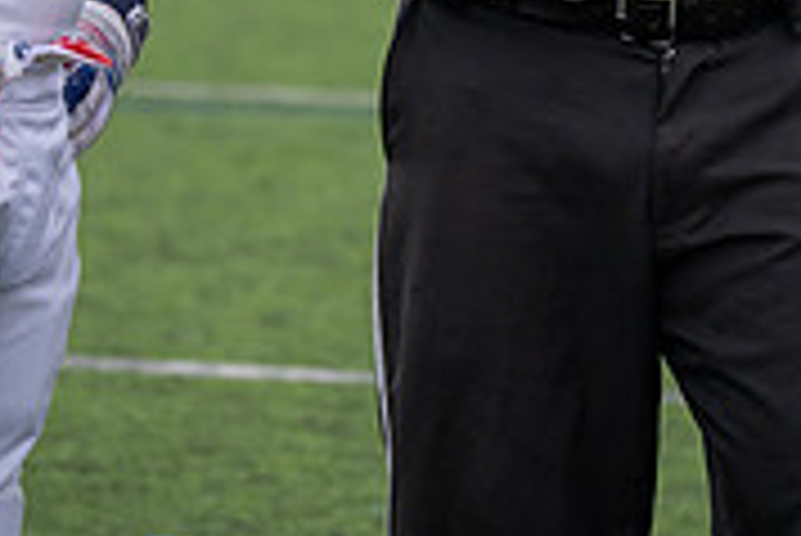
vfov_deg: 5.0
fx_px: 6101
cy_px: -313
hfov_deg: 7.5
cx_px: 522
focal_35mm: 274
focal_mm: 84
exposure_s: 1/1000
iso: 500
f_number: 2.8
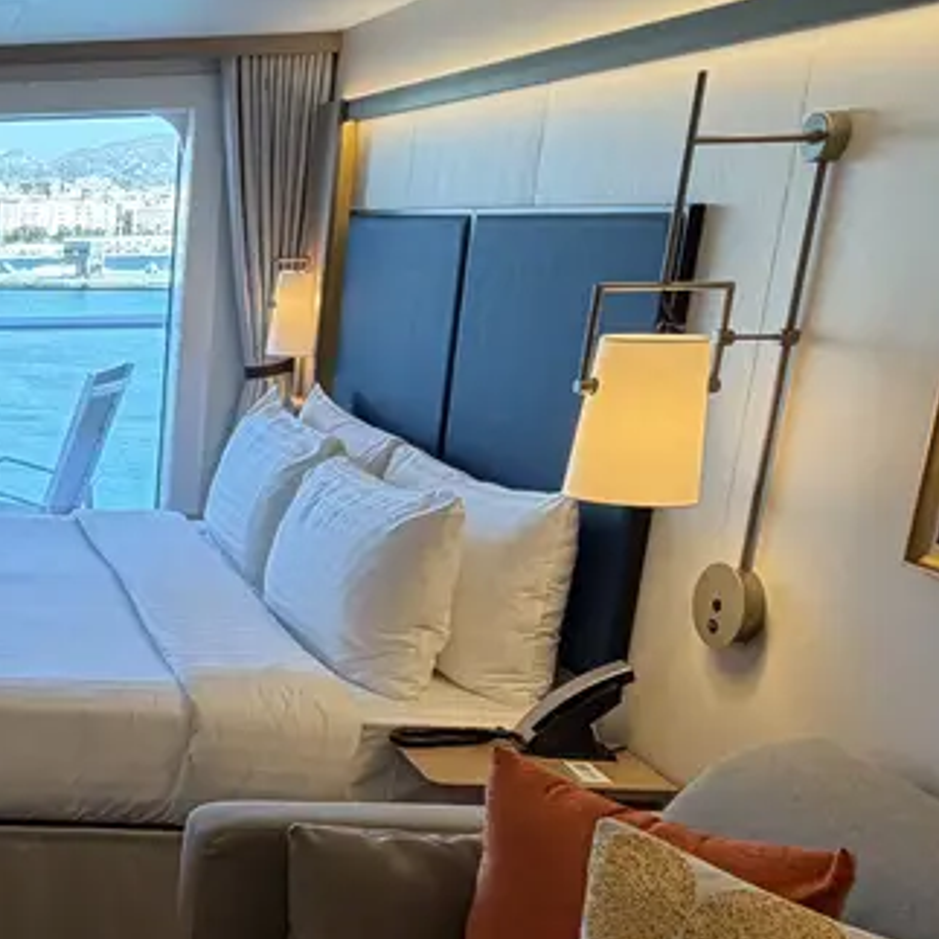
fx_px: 1412
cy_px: 619
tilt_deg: -15.5
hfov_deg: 29.4
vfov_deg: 36.4
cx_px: -291
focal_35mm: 46
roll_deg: +1.3
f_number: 2.2
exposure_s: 1/121
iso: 160
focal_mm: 2.22
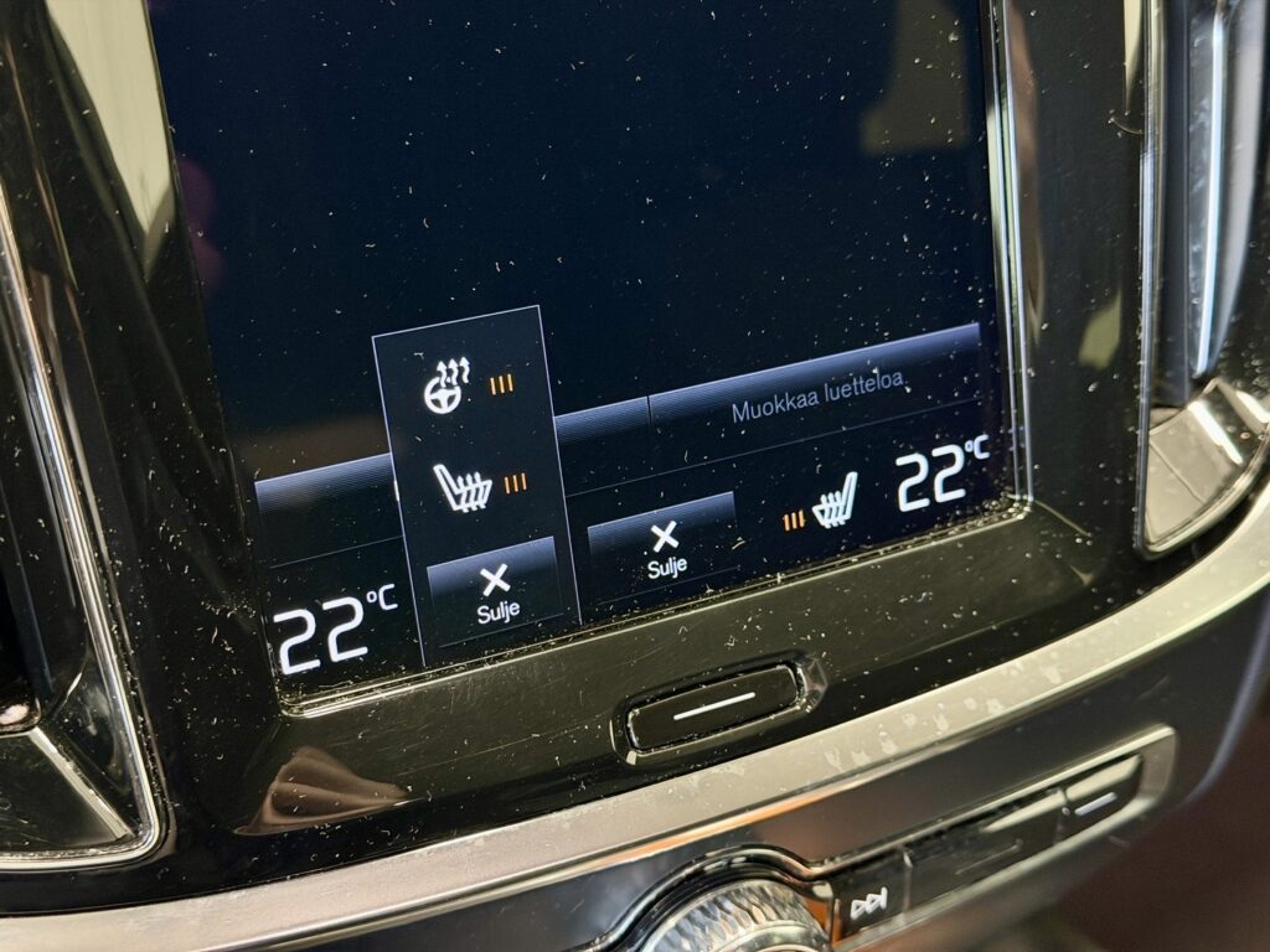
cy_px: 476
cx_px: 635
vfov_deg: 30.3
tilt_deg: -34.0
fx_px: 1761
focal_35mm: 48
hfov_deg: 39.7
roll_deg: -3.8
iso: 640
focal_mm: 6.76
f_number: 1.78
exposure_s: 1/20
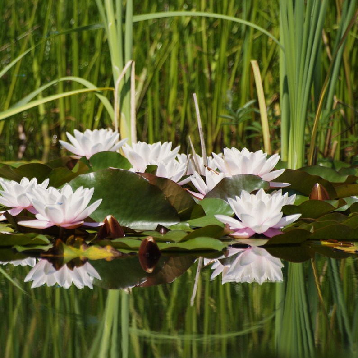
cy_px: 179
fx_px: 6751
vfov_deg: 3.0
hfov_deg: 3.0
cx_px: 112
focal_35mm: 577
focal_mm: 300
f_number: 7.1
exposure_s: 1/800
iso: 200
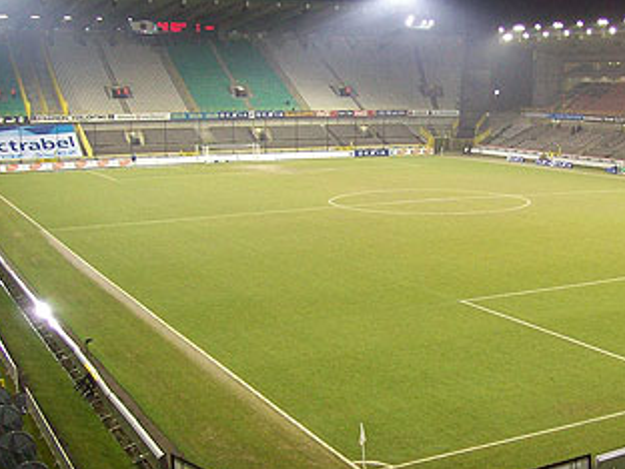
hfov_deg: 36.2
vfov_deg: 28.0
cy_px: 241
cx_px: 443
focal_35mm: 52
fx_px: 939
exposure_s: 1/53.9
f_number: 2.7
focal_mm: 6
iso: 160
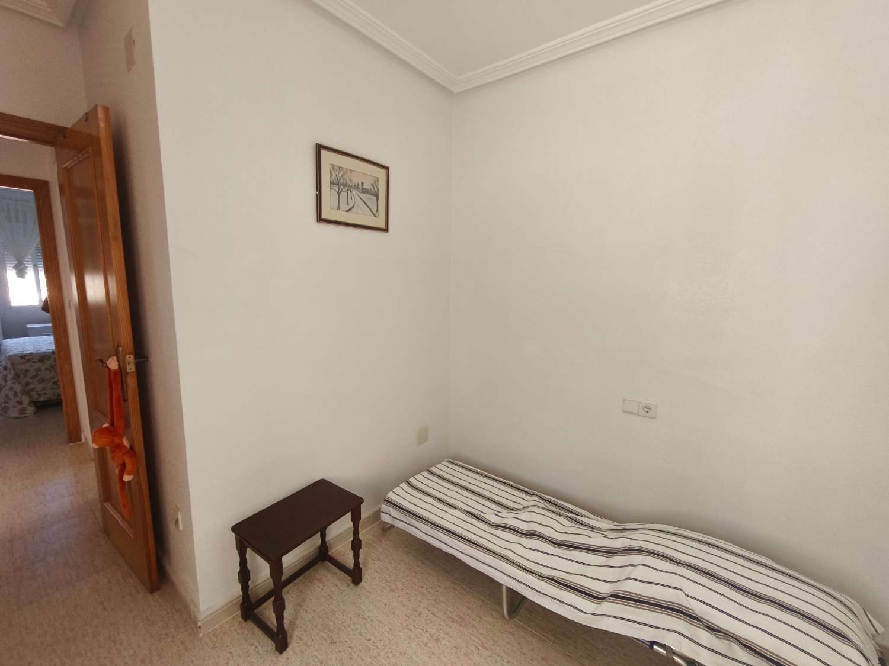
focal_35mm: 15
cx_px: 444
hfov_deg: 98.2
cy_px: 333
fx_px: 385
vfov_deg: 81.7
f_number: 2.2
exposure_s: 1/50
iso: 100
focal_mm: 1.91
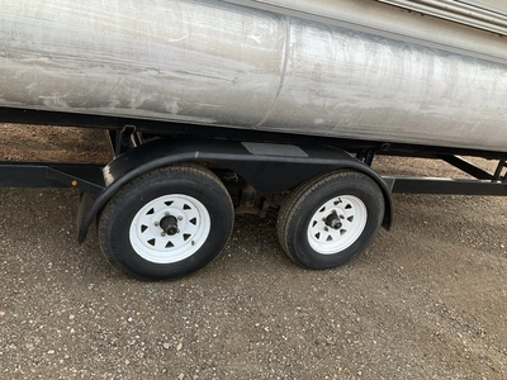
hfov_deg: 61.7
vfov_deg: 48.2
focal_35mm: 29
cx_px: 254
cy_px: 190
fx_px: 425
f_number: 1.8
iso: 25
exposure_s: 1/491
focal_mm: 3
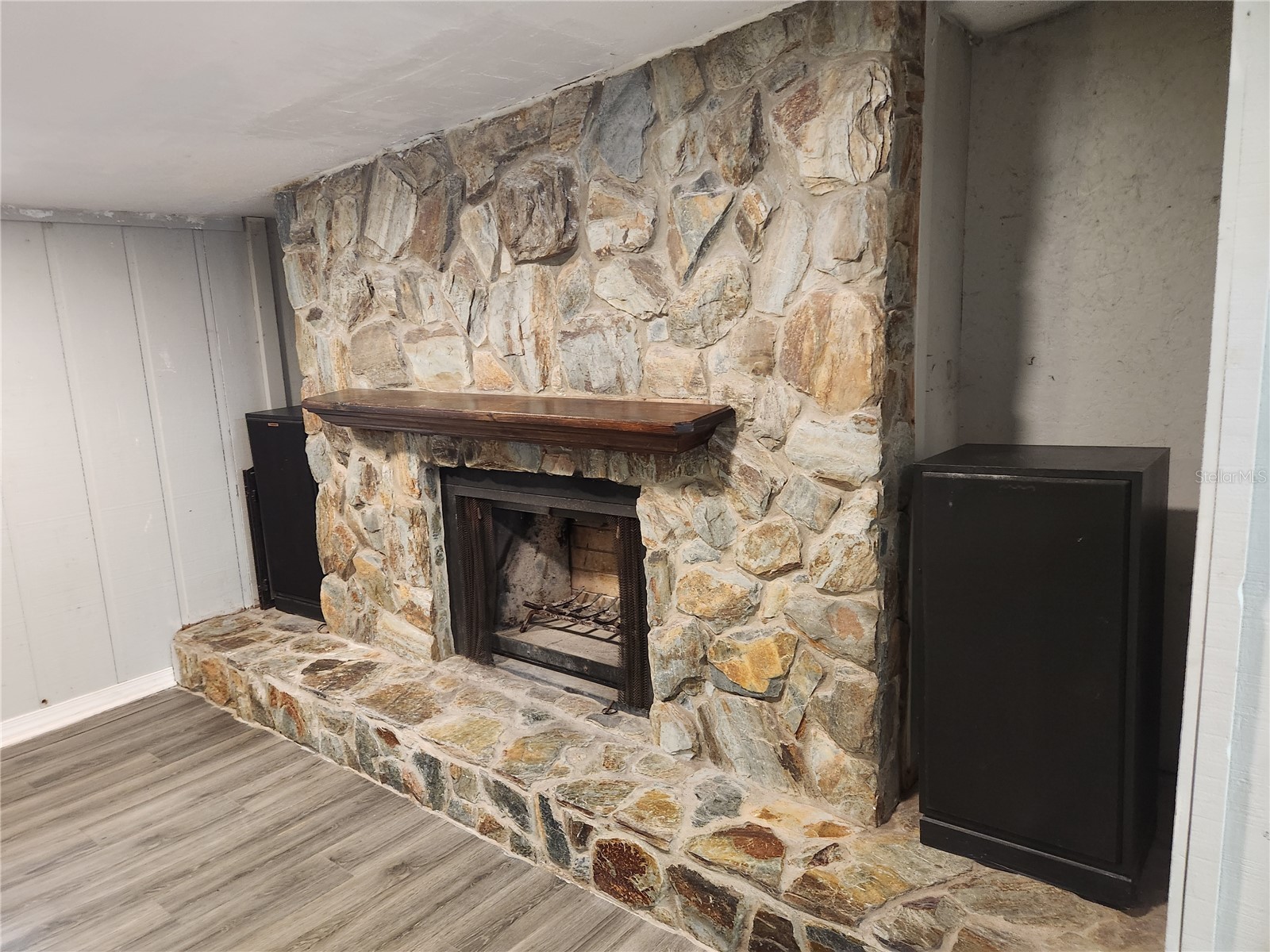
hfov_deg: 73.9
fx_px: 844
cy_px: 476
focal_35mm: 23
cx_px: 635
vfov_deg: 58.9
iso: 640
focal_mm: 5.4
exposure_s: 1/60
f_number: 1.8
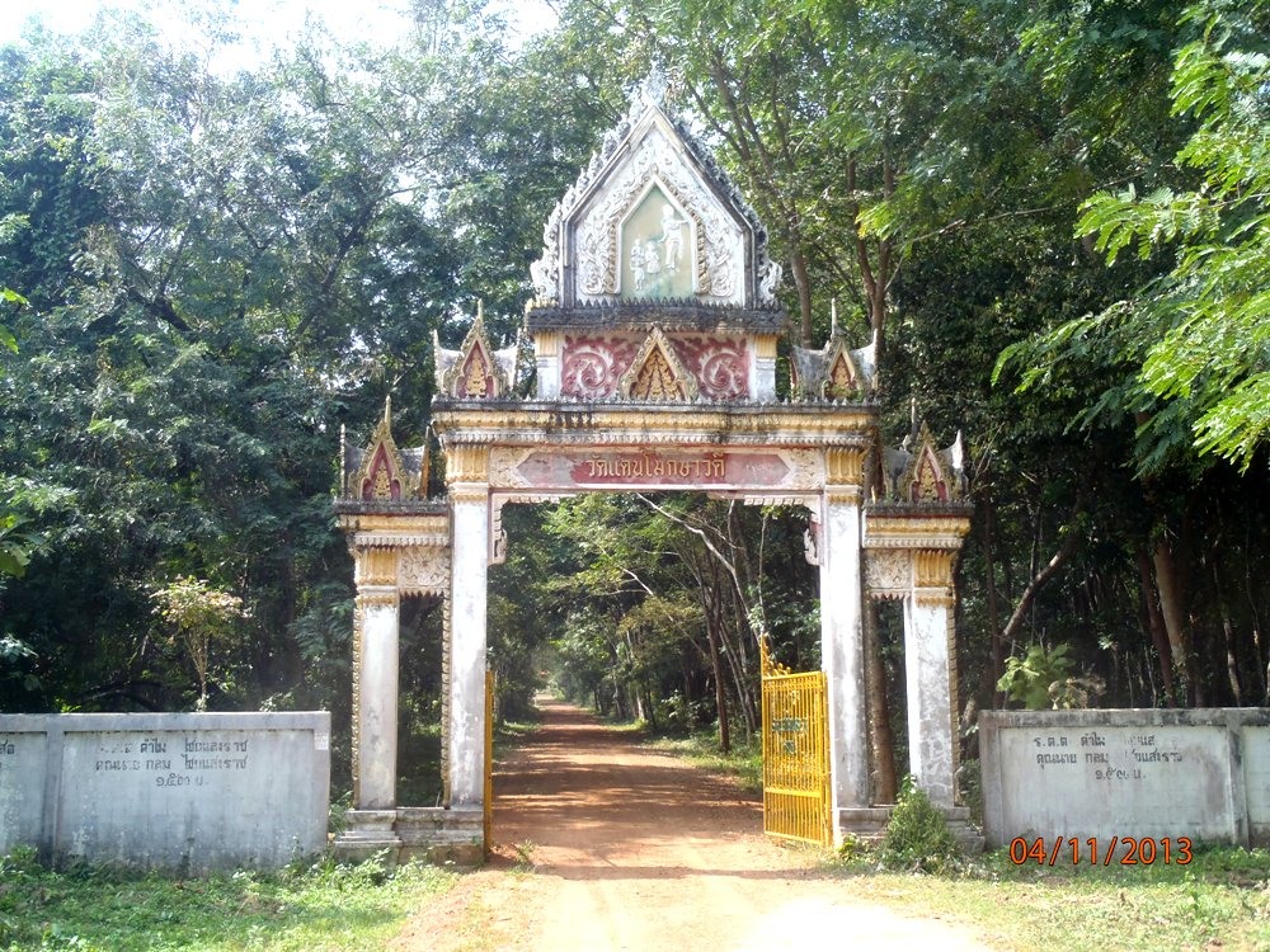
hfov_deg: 49.0
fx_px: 1394
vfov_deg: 37.7
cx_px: 635
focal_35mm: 38
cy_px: 476
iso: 80
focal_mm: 6.83
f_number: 4.6
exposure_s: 1/125
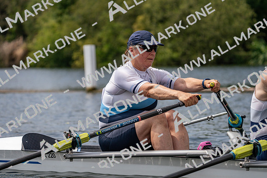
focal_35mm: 200
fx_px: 1484
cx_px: 134
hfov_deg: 10.3
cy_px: 89
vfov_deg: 6.9
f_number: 5.6
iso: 200
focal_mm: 200
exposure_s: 1/1600
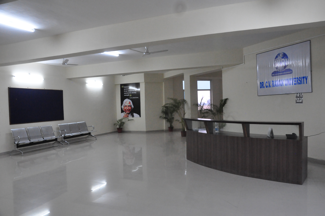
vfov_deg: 47.8
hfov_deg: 67.4
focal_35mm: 27
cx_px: 162
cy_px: 108
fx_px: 243
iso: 3200
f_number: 8
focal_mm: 18
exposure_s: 1/60
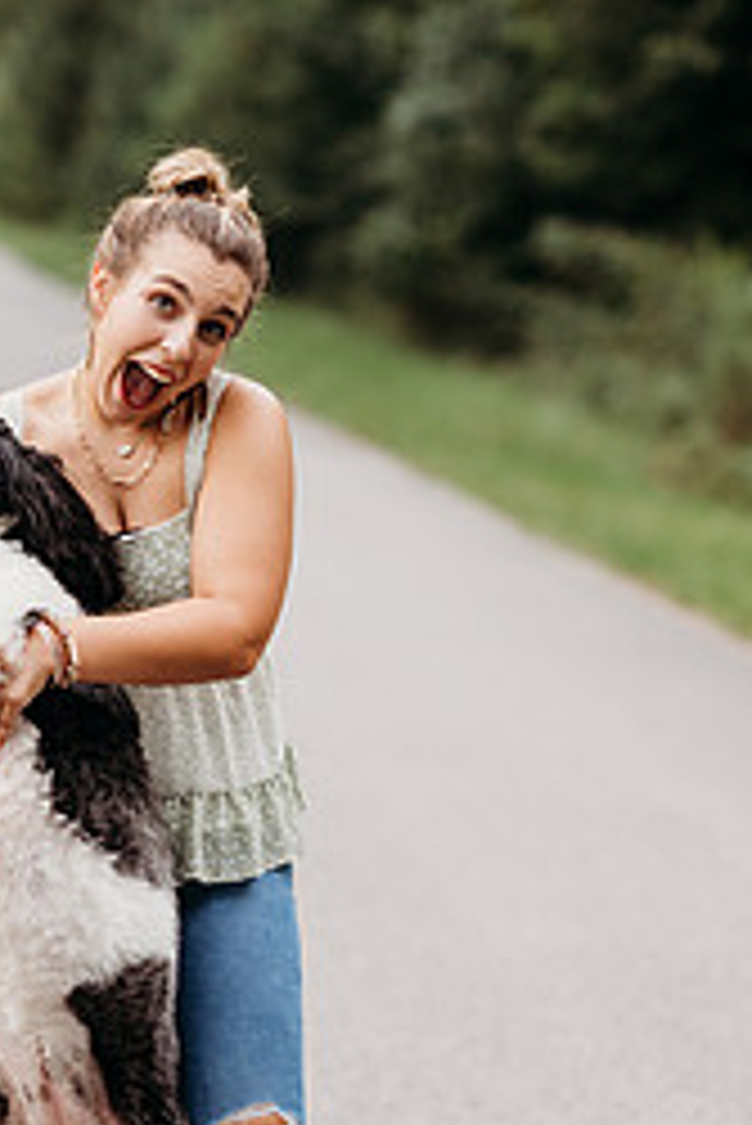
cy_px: 819
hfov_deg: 9.0
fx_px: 4787
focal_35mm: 153
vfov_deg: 13.4
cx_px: 144
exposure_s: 1/250
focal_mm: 85
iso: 400
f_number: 2.2
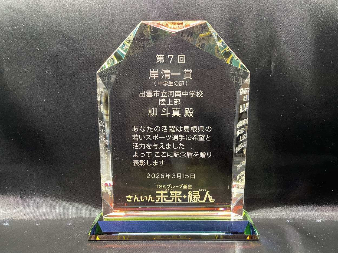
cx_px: 169
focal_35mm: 26
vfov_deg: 53.1
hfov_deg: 67.3
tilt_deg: -11.3
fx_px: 254
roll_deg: +0.1
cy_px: 126
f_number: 1.6
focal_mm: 4.2
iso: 800
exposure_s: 1/30
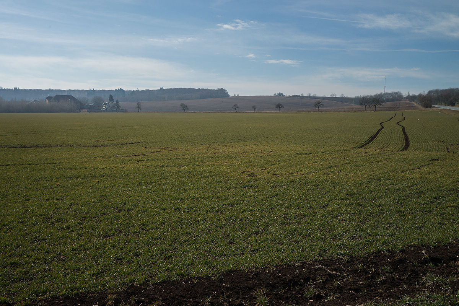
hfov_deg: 54.4
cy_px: 153
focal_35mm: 35
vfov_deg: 37.9
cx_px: 230
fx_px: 446
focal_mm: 35
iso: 320
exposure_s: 1/125
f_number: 13
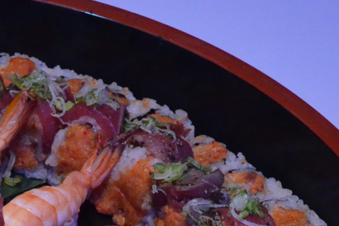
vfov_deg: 6.1
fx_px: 2063
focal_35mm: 219
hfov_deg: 9.2
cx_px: -119
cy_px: 404
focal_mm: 35
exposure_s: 1/25
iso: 3200
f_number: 4.5
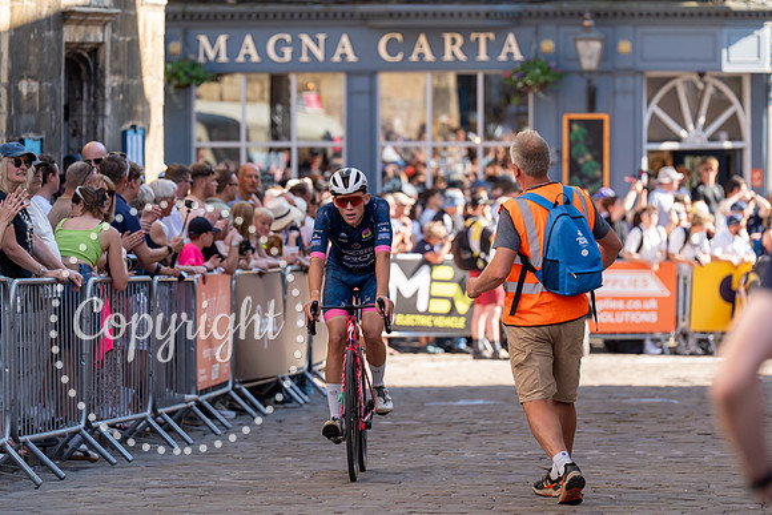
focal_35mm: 197
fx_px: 4225
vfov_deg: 7.0
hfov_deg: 10.4
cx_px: 386
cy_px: 258
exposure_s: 1/1000
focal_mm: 197
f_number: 4
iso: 400
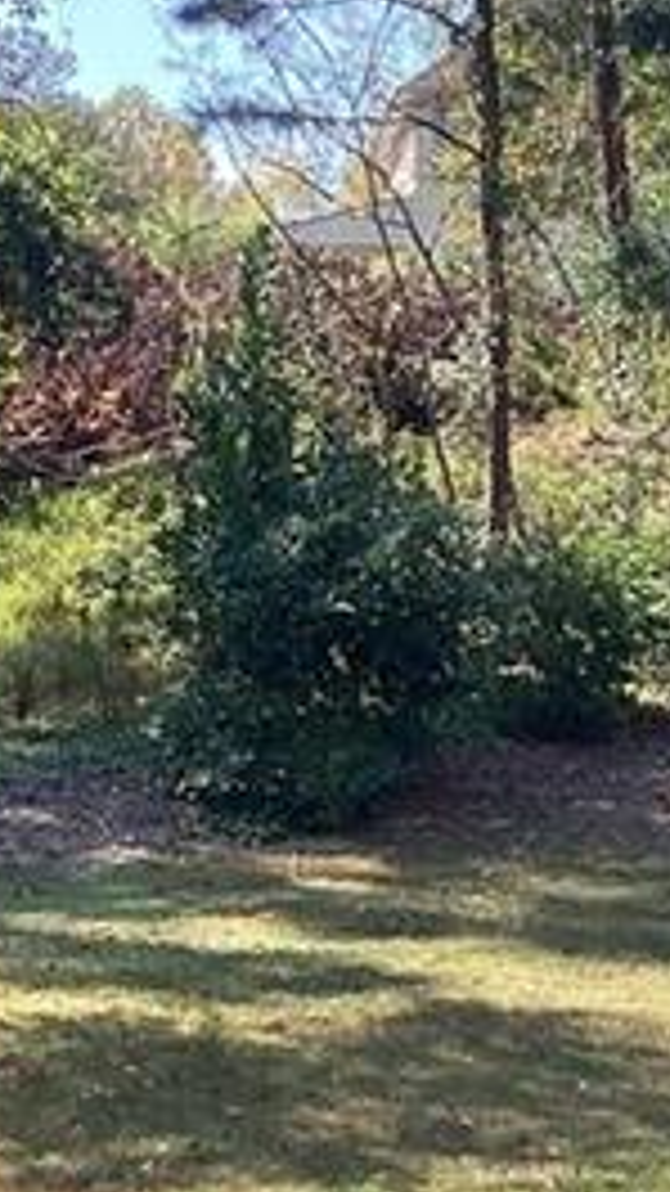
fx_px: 3096
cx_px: 724
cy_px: 769
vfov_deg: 21.7
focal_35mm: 98
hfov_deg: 12.2
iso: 25
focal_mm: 3.3
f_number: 2.4
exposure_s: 1/227
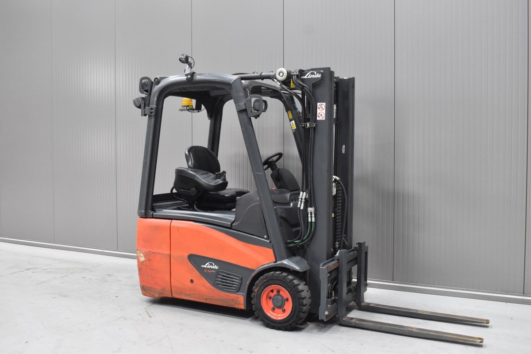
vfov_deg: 36.9
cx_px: 266
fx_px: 531
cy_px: 177
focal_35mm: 36
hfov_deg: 53.1
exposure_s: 1/25
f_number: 5.6
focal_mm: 24
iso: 1600
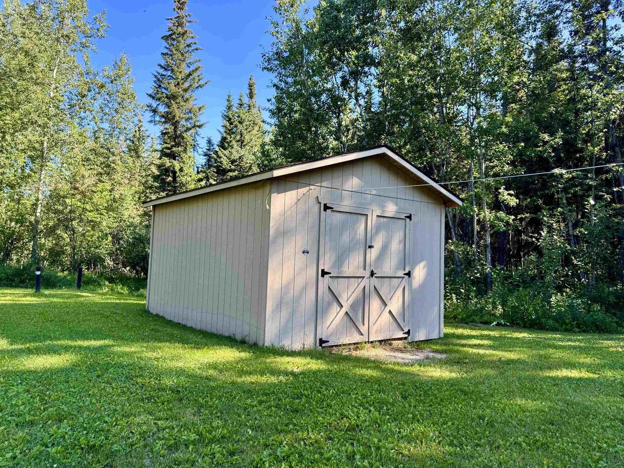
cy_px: 234
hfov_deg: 71.6
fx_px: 433
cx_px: 312
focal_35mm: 24
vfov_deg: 56.8
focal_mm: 6.76
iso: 80
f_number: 1.78
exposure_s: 1/588
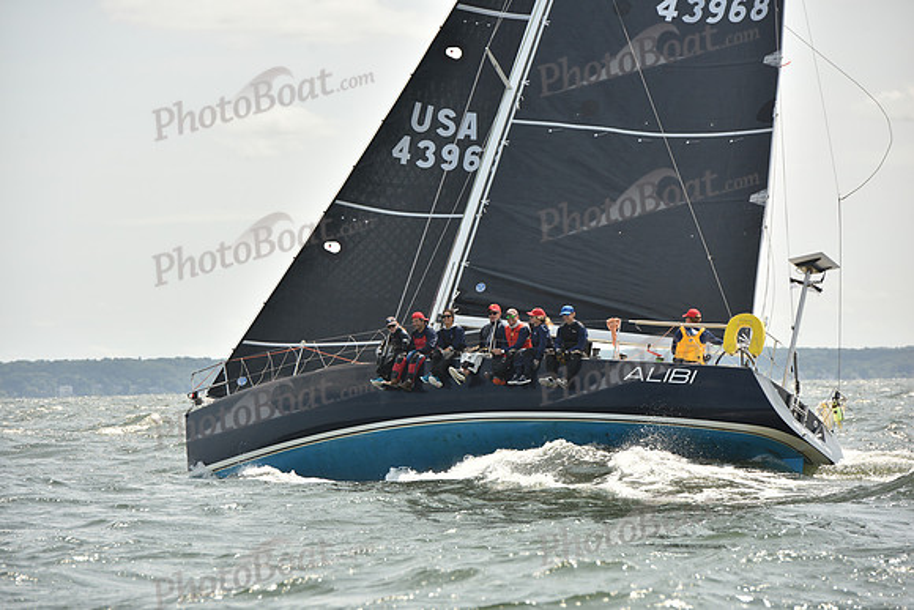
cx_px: 457
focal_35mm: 200
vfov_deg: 6.9
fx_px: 5079
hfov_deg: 10.3
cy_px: 305
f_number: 8
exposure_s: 1/800
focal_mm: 200
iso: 250
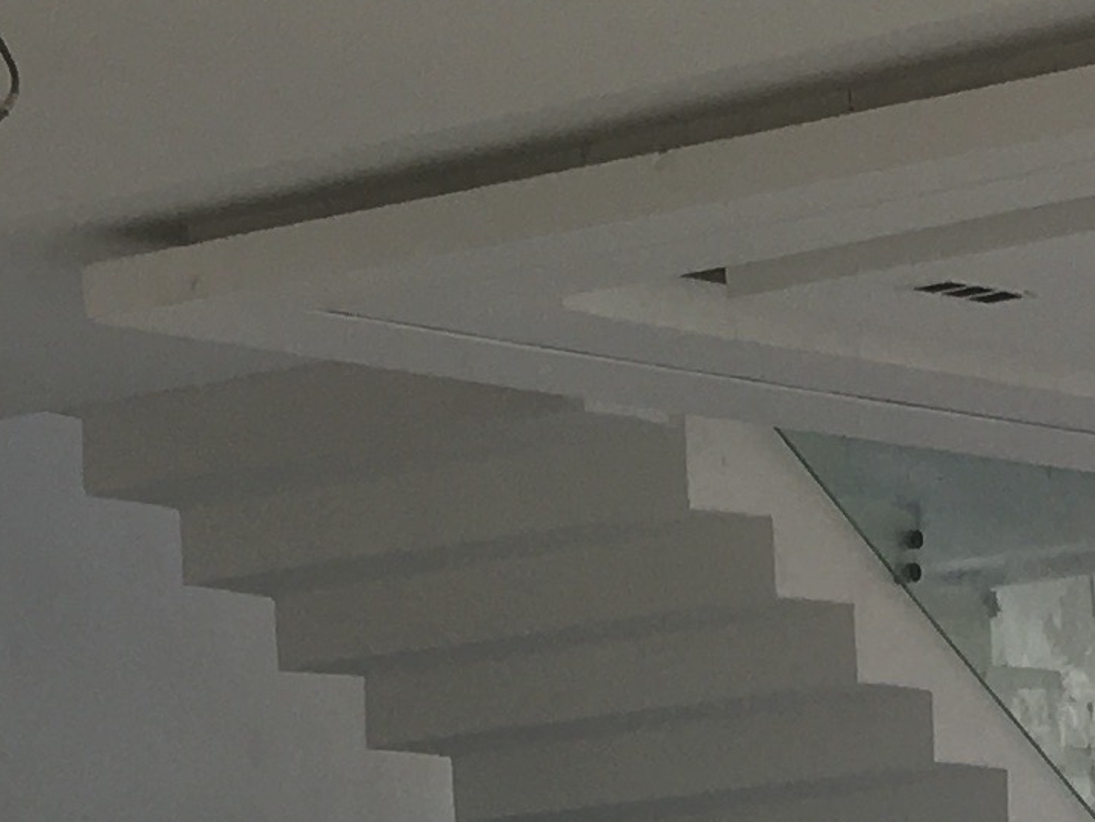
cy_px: 1959
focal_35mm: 164
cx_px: 659
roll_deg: +4.7
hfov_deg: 12.0
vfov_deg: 8.3
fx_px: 5189
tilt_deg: -6.5
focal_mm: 4.15
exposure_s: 1/371
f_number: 2.2
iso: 25
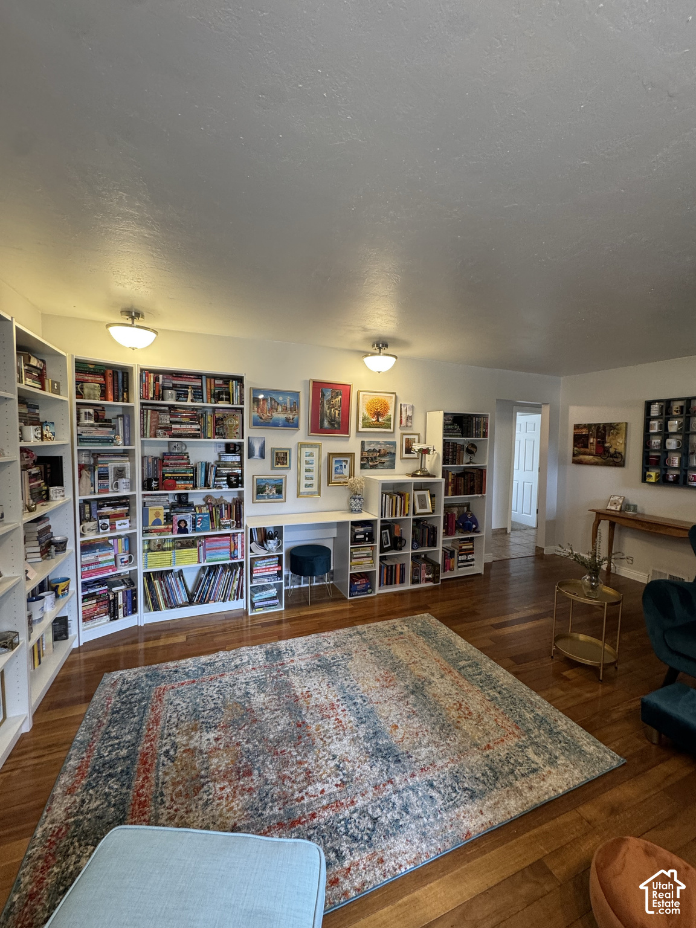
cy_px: 464
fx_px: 375
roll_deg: -1.1
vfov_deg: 102.1
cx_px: 348
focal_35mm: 14
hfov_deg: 85.7
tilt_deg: -4.6
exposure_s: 1/60
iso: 160
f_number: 2.2
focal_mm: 2.22
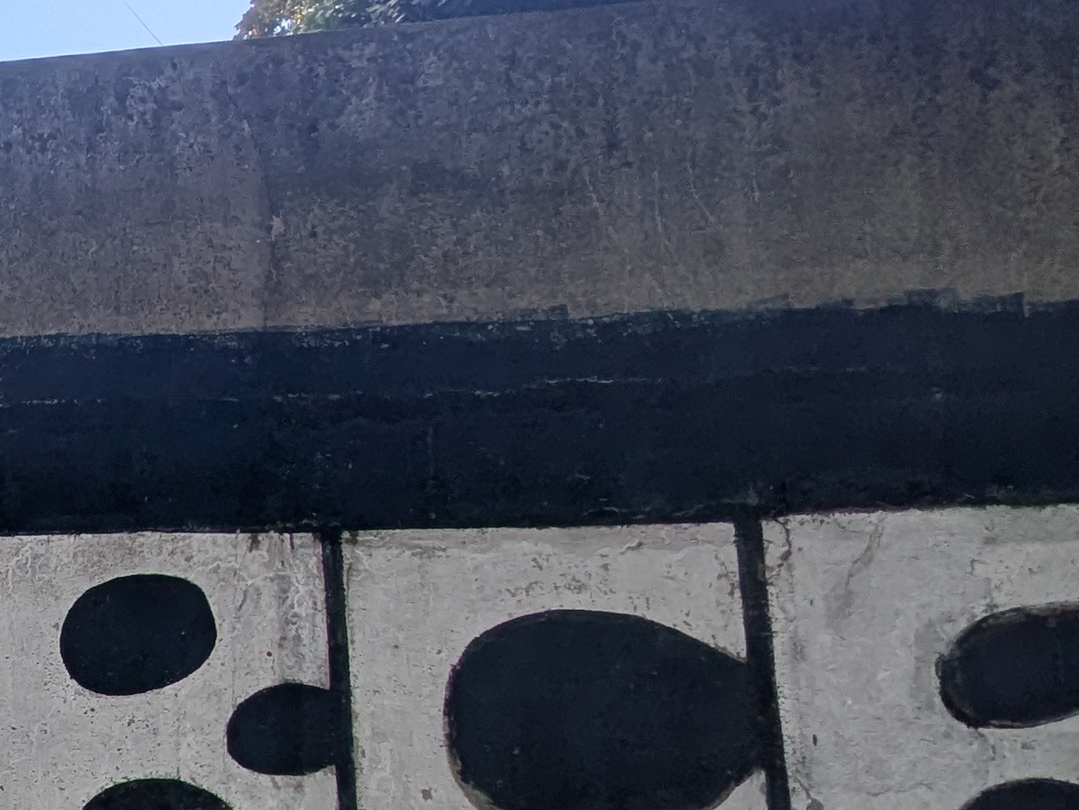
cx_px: -361
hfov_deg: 29.7
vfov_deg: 28.5
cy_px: 642
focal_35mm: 50
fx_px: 1559
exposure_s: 1/446
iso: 47
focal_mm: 1.83
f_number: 2.2
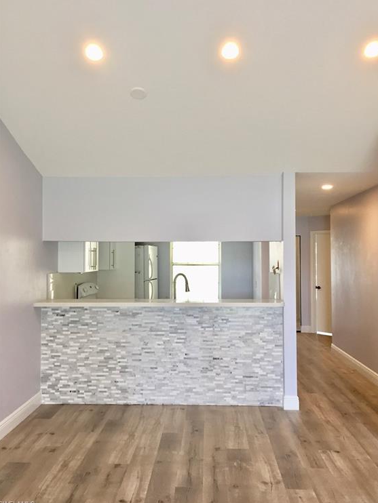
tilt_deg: +2.9
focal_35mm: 30
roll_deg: +0.3
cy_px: 249
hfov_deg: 46.8
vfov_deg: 59.9
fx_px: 437
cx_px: 193
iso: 80
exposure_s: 1/30
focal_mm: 4.15
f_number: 2.2
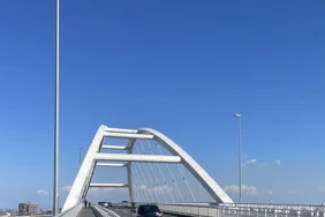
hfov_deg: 42.7
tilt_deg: +4.3
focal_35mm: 46
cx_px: 161
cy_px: 199
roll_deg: +2.6
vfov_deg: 28.1
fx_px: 415
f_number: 1.6
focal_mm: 4.2
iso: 32
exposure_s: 1/5051
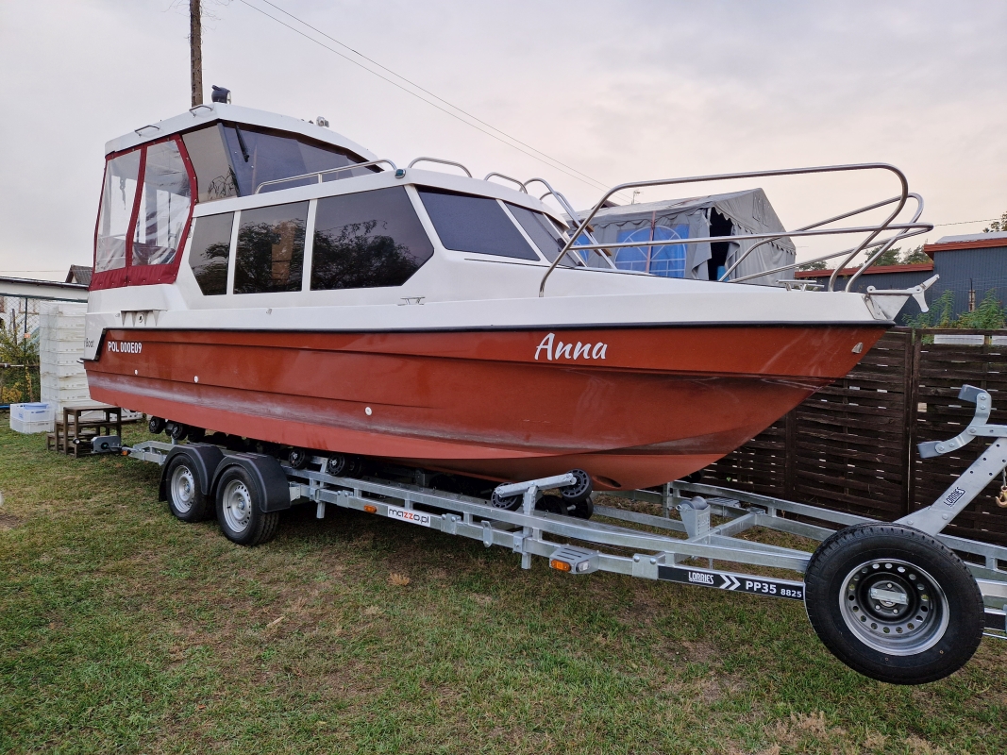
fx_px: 669
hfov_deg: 73.9
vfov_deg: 58.9
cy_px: 378
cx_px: 504
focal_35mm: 23
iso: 50
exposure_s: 1/180
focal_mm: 5.4
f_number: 1.8
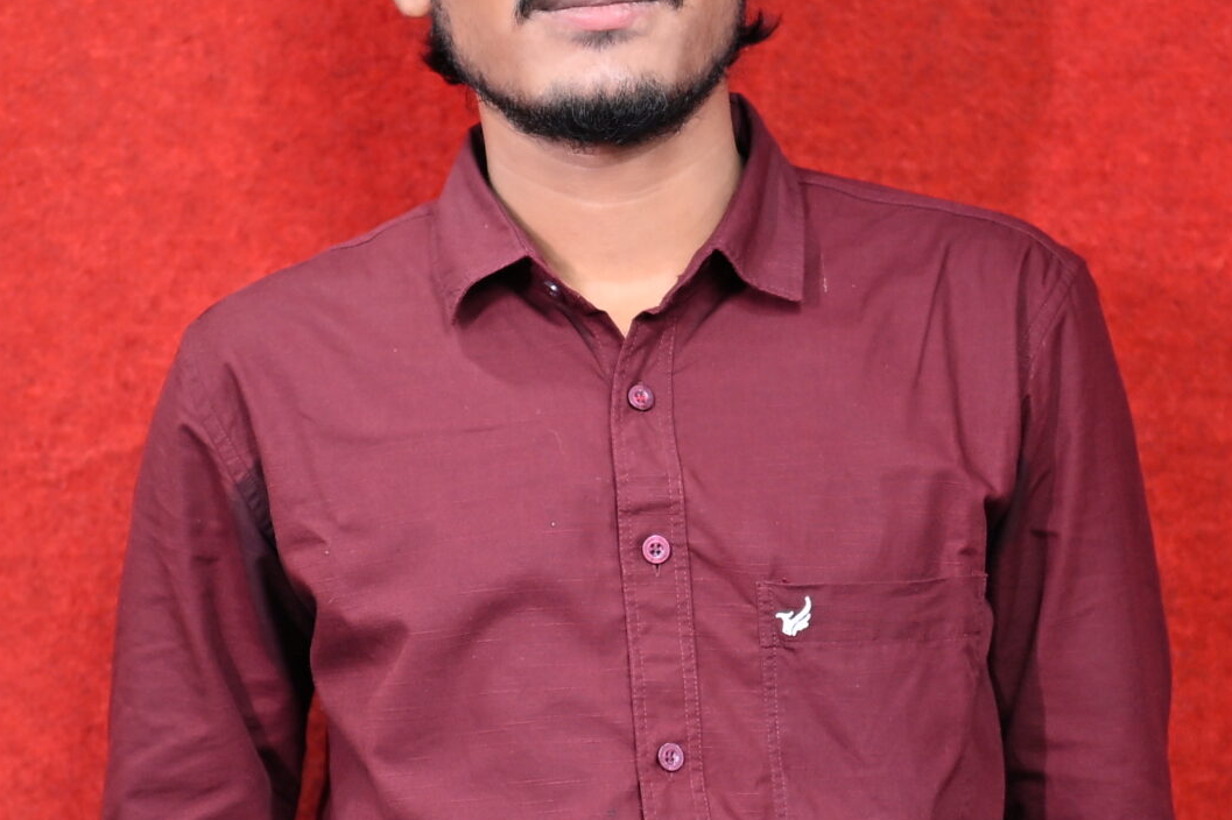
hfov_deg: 16.3
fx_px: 4310
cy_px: 489
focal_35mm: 126
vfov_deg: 10.9
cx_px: 563
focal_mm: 35
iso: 160
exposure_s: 1/100
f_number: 1.4
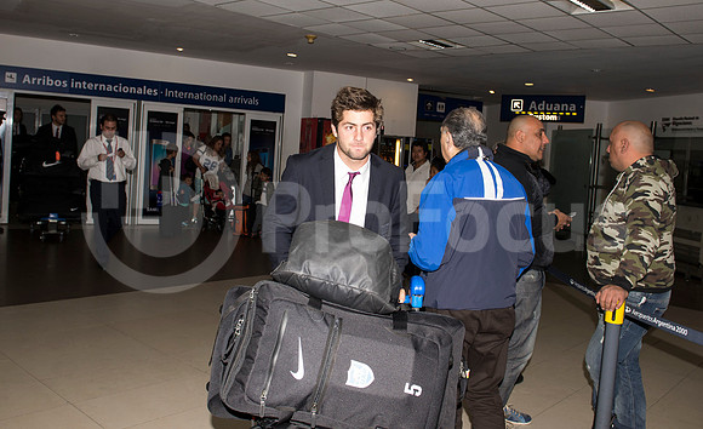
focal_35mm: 33
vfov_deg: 37.6
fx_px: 628
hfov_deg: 58.4
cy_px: 178
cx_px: 344
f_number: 5.6
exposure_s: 1/160
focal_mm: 24
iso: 500
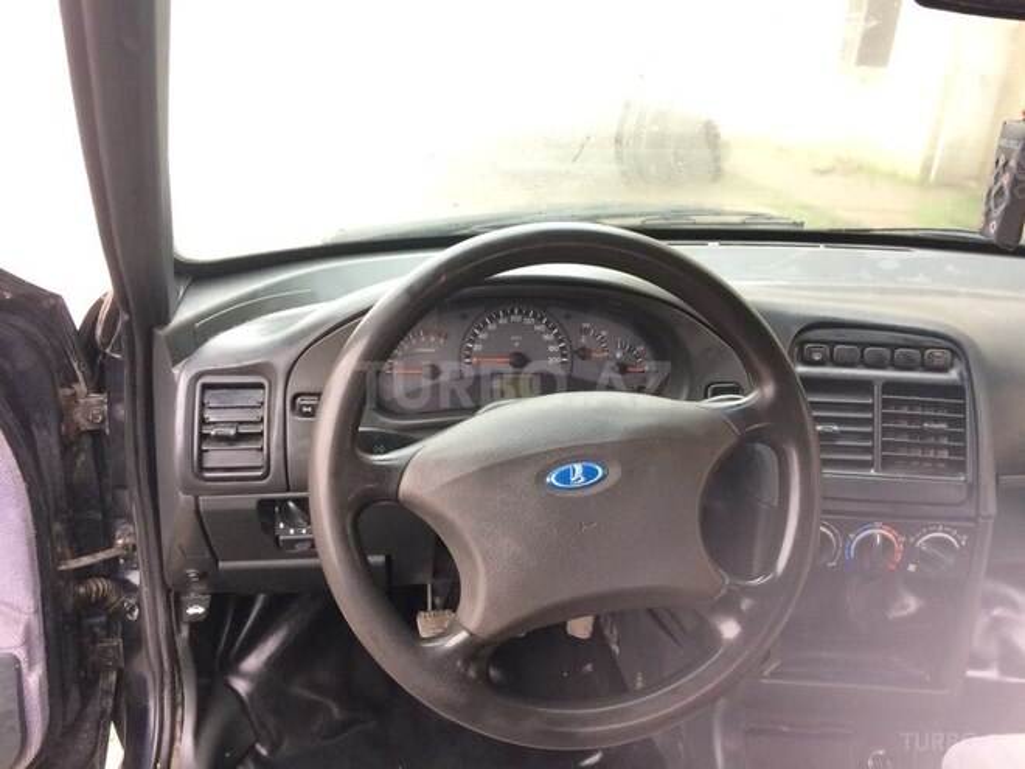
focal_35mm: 29
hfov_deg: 61.7
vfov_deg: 48.2
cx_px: 512
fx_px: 859
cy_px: 384
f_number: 2.2
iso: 64
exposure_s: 1/33
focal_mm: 4.15
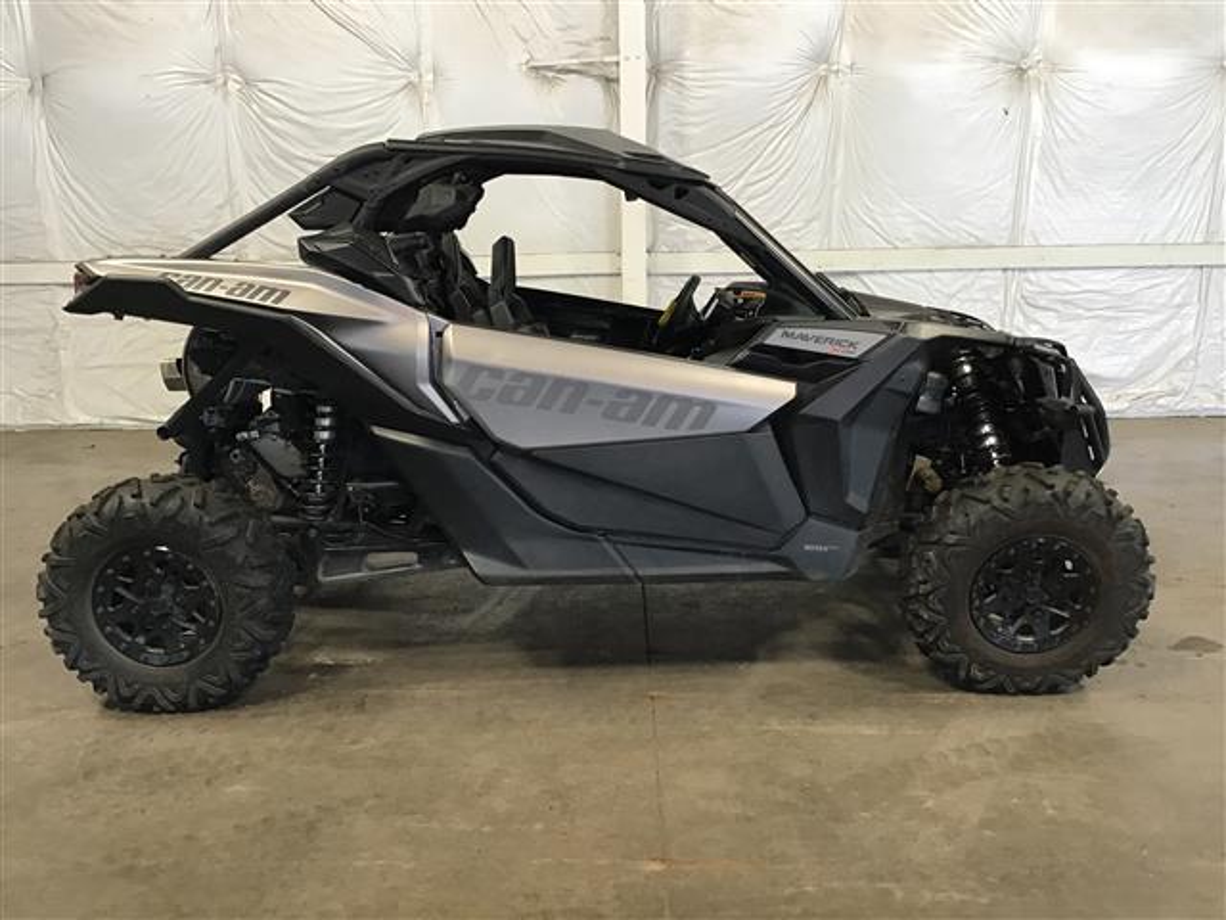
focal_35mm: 31
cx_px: 613
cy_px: 460
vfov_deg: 45.4
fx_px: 1098
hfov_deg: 58.4
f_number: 2.4
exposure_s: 1/30
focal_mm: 3.3
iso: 64
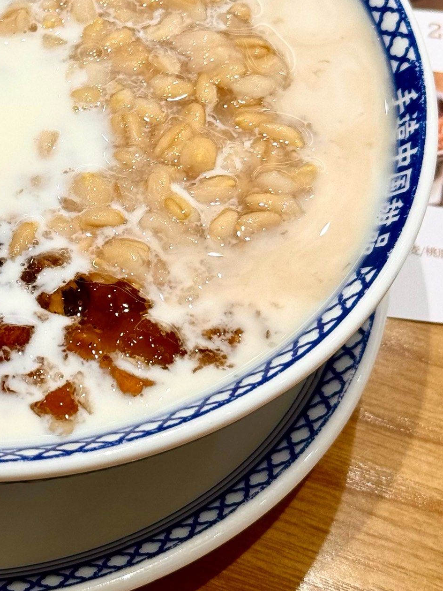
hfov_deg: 14.0
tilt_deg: -50.5
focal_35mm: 104
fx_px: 1775
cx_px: -2
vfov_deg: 18.8
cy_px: 136
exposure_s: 1/146
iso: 50
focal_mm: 6.76
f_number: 1.78
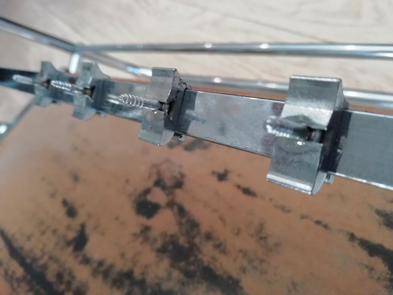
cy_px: 148
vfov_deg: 53.1
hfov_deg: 67.3
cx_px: 196
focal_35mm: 26
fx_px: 295
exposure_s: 1/33.3
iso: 400
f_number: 2.2
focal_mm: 3.46
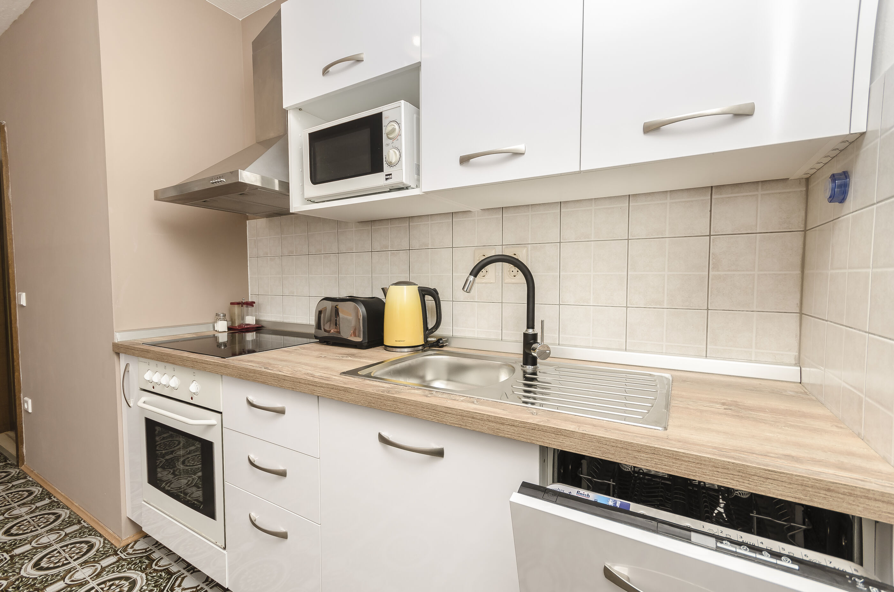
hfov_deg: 100.5
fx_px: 372
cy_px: 296
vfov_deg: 77.1
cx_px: 447
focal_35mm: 15
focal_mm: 10
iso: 160
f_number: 7.1
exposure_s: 1/50
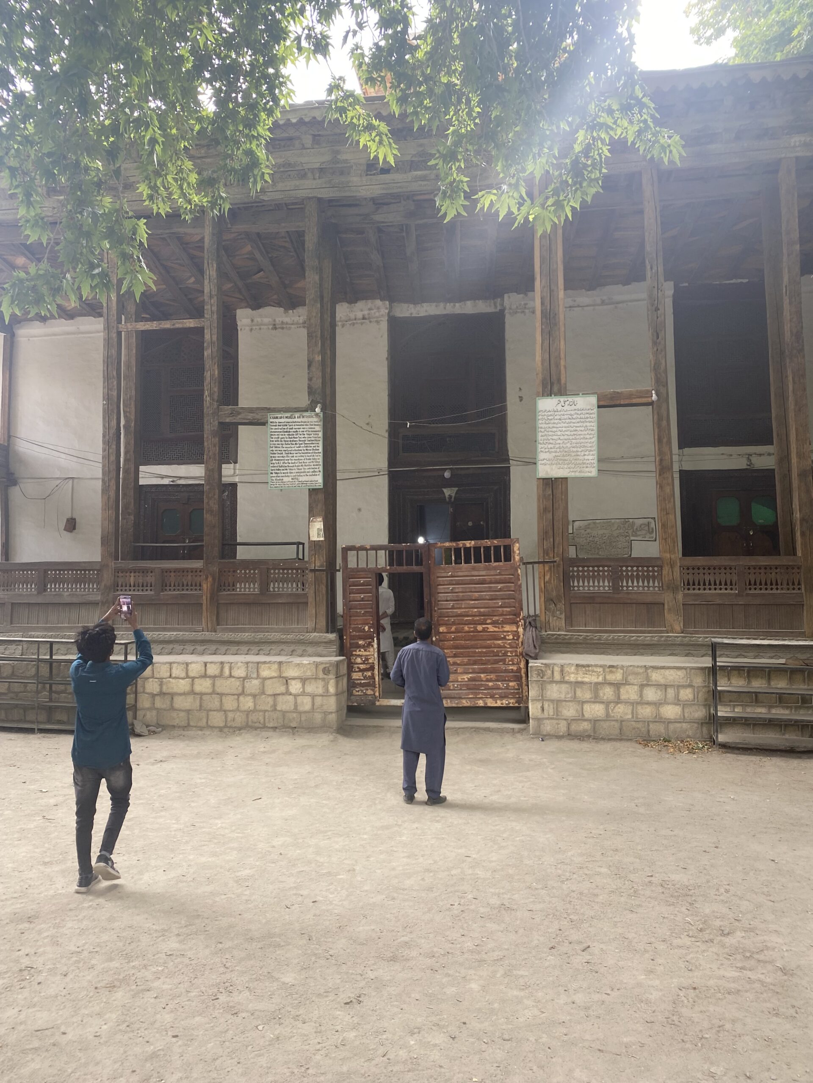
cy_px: 542
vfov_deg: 67.3
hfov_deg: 53.1
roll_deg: +0.8
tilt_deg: +4.4
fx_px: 814
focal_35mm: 26
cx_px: 406
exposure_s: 1/122
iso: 40
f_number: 1.8
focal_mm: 4.25
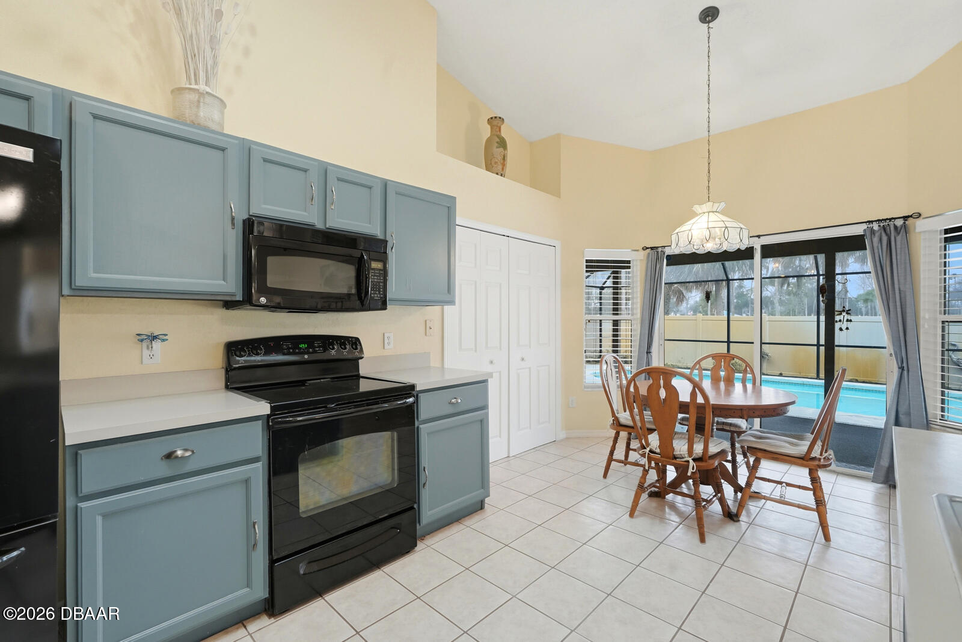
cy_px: 321
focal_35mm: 16
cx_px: 481
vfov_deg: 73.8
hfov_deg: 96.7
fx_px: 428
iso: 3200
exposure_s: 1/1000
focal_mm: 16
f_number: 8
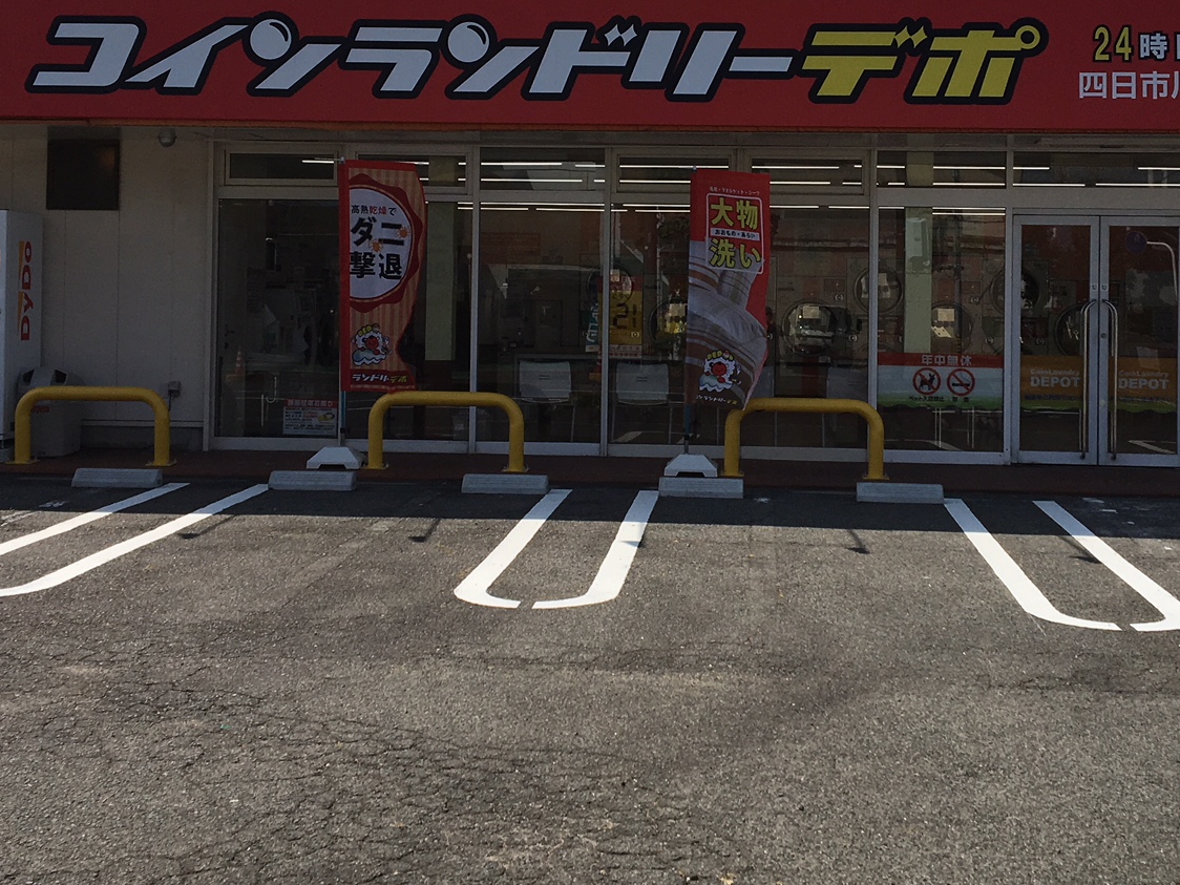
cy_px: 287
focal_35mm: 52
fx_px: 1773
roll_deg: -1.1
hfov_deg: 36.8
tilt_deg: +1.3
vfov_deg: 27.8
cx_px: 656
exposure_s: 1/3205
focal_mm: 4.15
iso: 25
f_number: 2.2
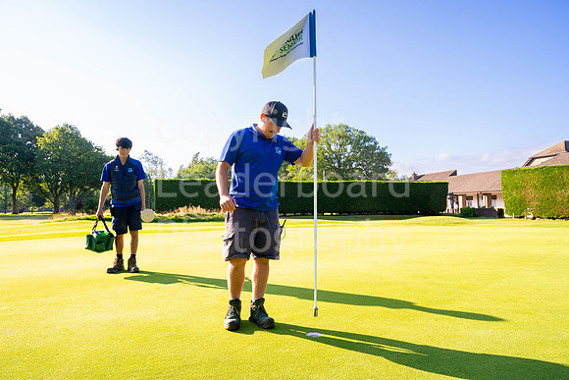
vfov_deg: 53.2
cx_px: 284
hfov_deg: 73.7
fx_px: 379
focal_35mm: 24
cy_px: 190
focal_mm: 24
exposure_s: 1/320
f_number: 9
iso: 400
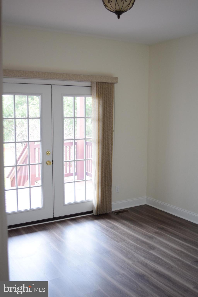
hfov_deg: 35.5
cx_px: 99
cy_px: 148
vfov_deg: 51.3
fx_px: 309
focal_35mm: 38
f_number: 4
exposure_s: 1/60
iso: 900
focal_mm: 25
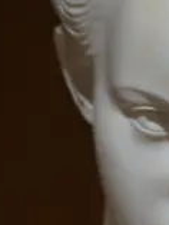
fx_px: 1443
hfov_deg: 6.7
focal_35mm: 222
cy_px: 367
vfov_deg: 8.6
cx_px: 188
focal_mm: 17
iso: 200
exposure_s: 1/60
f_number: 4
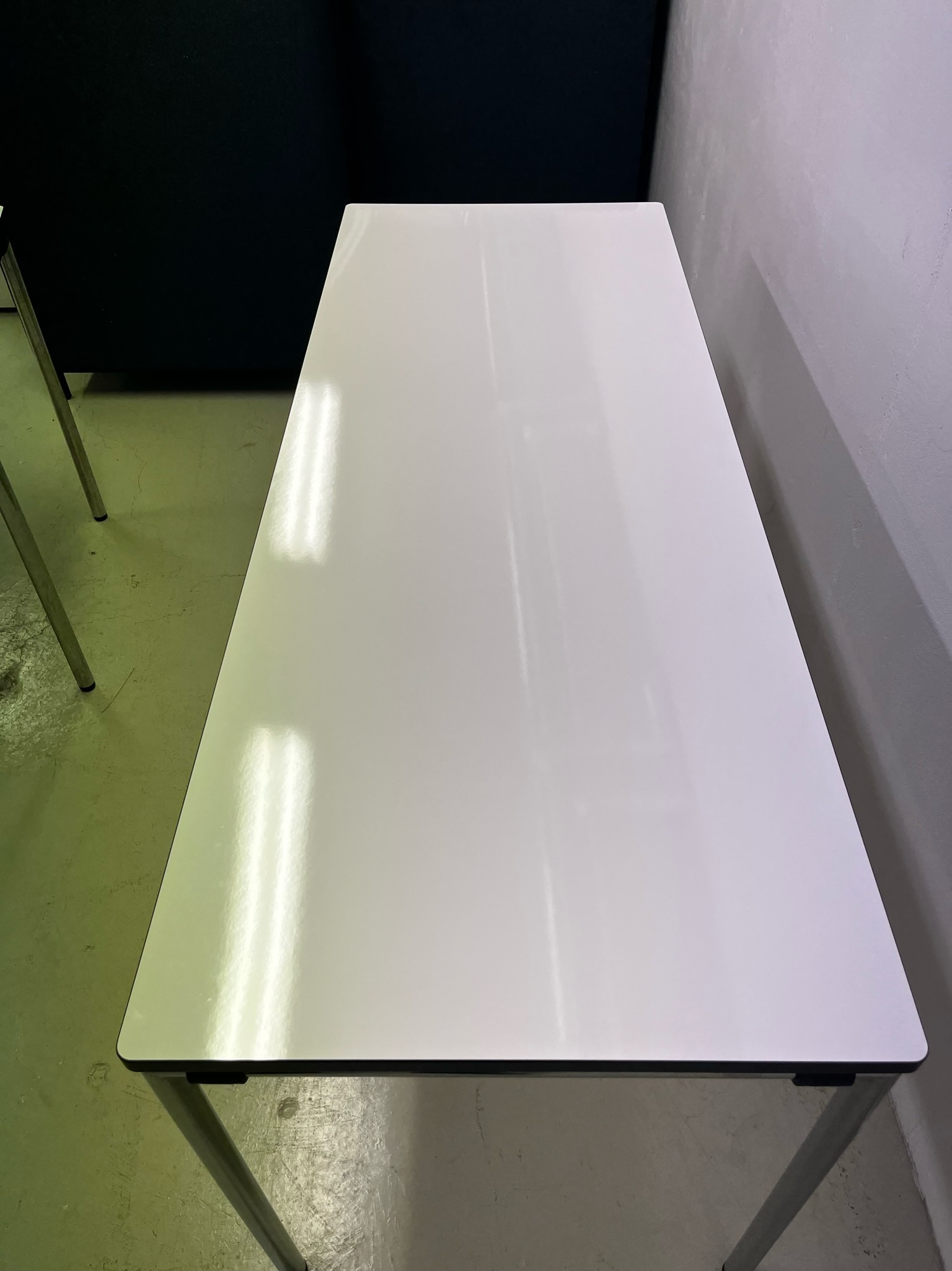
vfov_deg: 67.3
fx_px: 954
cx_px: 476
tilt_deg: -44.9
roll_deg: +1.6
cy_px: 636
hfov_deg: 53.0
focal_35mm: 26
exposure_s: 1/100
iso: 40
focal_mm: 5.1
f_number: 1.6
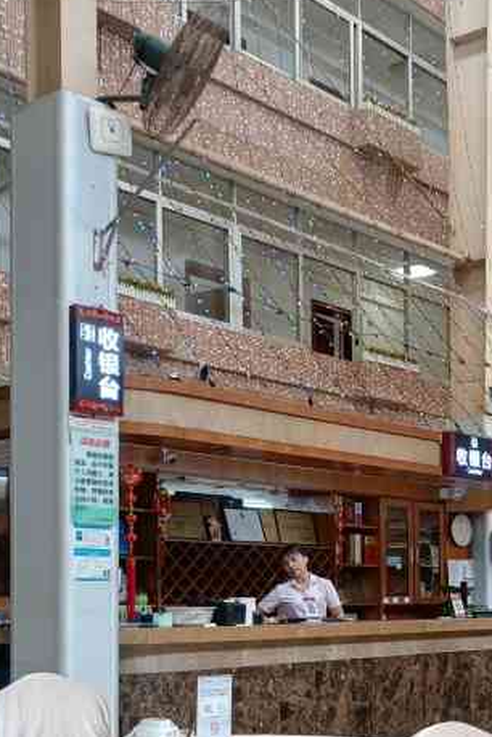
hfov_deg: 23.6
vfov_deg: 35.3
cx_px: 490
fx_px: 1127
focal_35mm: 55
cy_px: 571
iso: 273
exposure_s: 1/50
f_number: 1.8
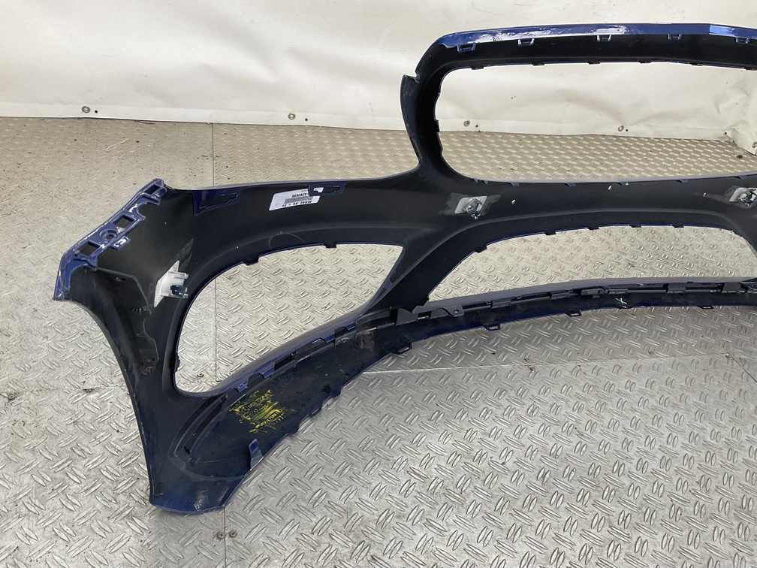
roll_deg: -10.8
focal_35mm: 29
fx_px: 634
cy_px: 284
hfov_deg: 61.7
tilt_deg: -33.5
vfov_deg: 48.2
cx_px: 378
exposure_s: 1/120
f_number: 1.8
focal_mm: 3
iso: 32
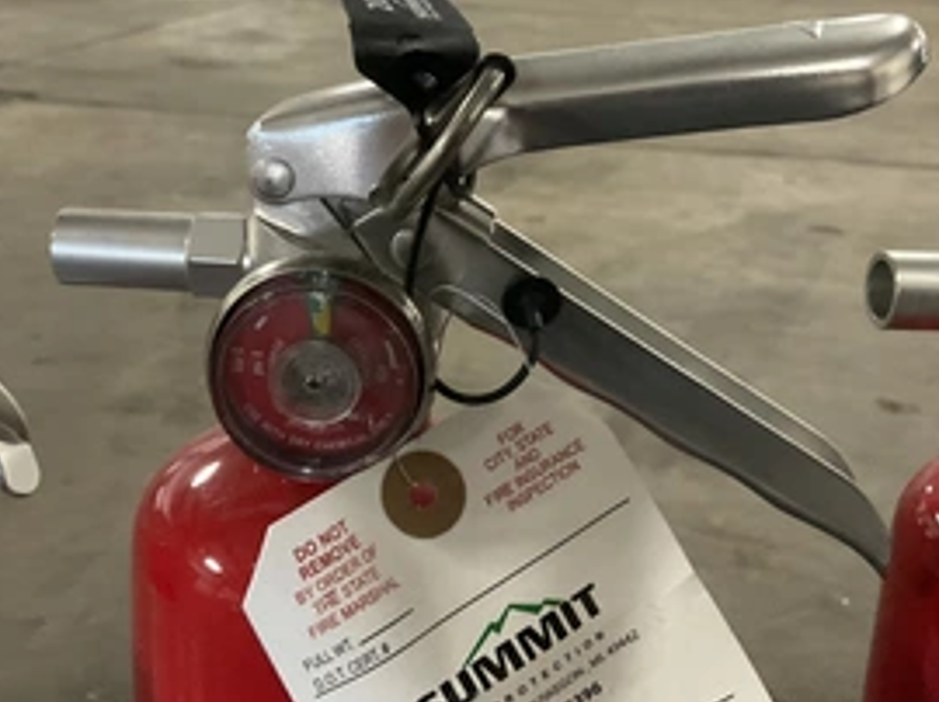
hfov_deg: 43.9
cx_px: 435
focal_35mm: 43
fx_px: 1165
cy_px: 271
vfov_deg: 33.4
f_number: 1.8
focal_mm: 3
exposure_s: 1/60
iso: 250
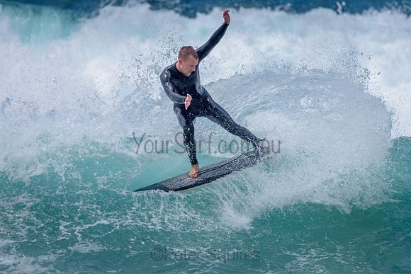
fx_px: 7014
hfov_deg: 3.4
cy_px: 130
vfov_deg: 2.2
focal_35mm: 614
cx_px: 182
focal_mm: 500
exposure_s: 1/2000
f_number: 5.6
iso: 125
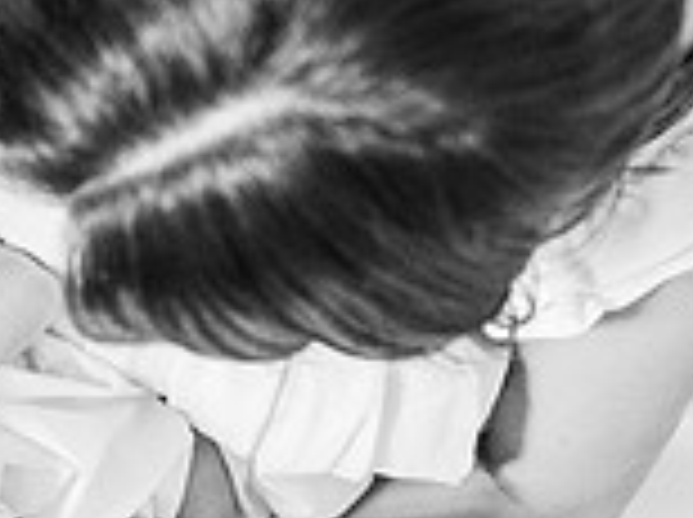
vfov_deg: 16.9
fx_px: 1739
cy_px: 250
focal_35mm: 87
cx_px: -94
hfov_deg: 21.3
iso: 2000
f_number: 2.8
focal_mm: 24
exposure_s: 1/200
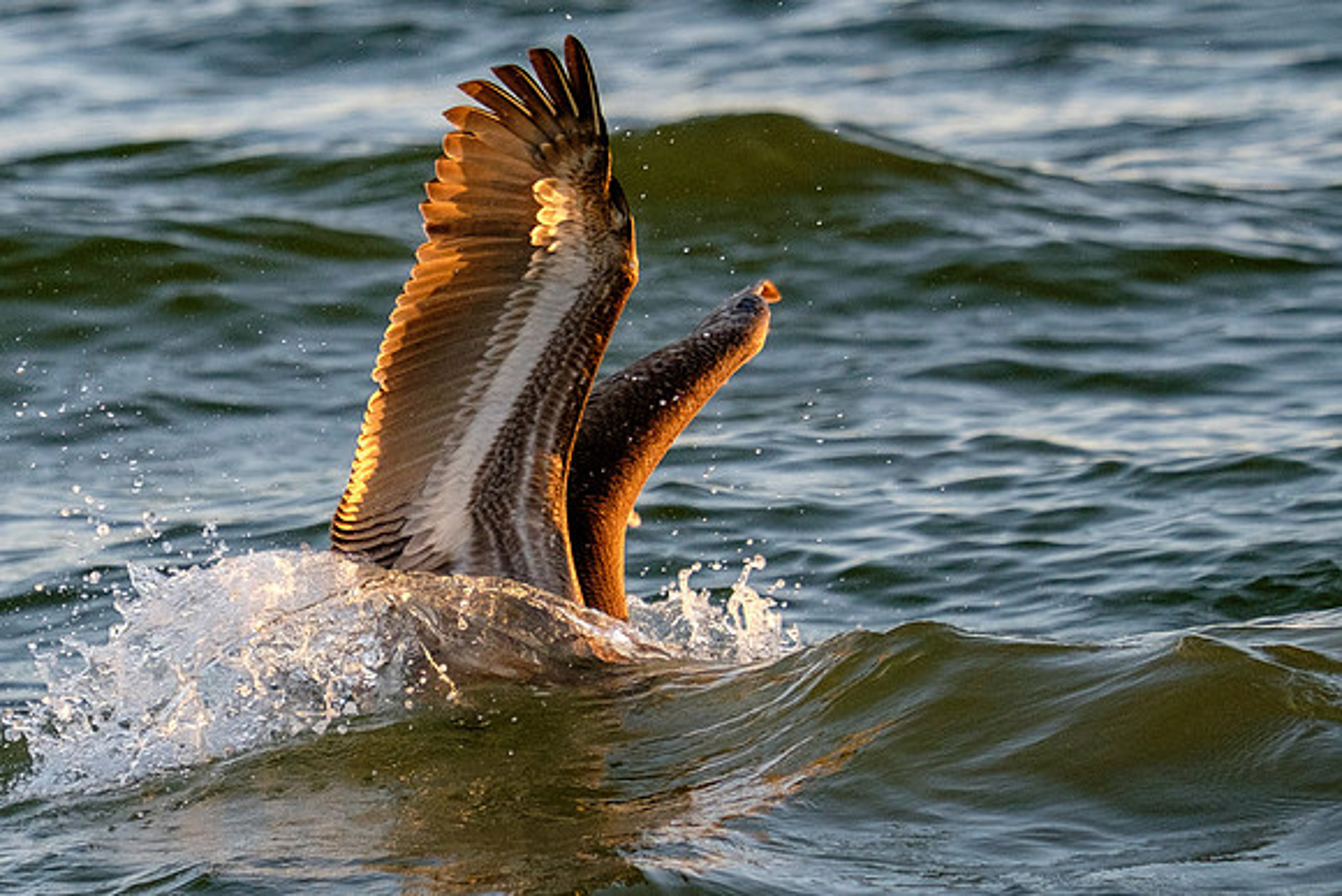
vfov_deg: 2.7
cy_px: 390
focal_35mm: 502
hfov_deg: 4.1
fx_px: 18699
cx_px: 383
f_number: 5.6
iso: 800
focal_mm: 200
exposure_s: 1/1000
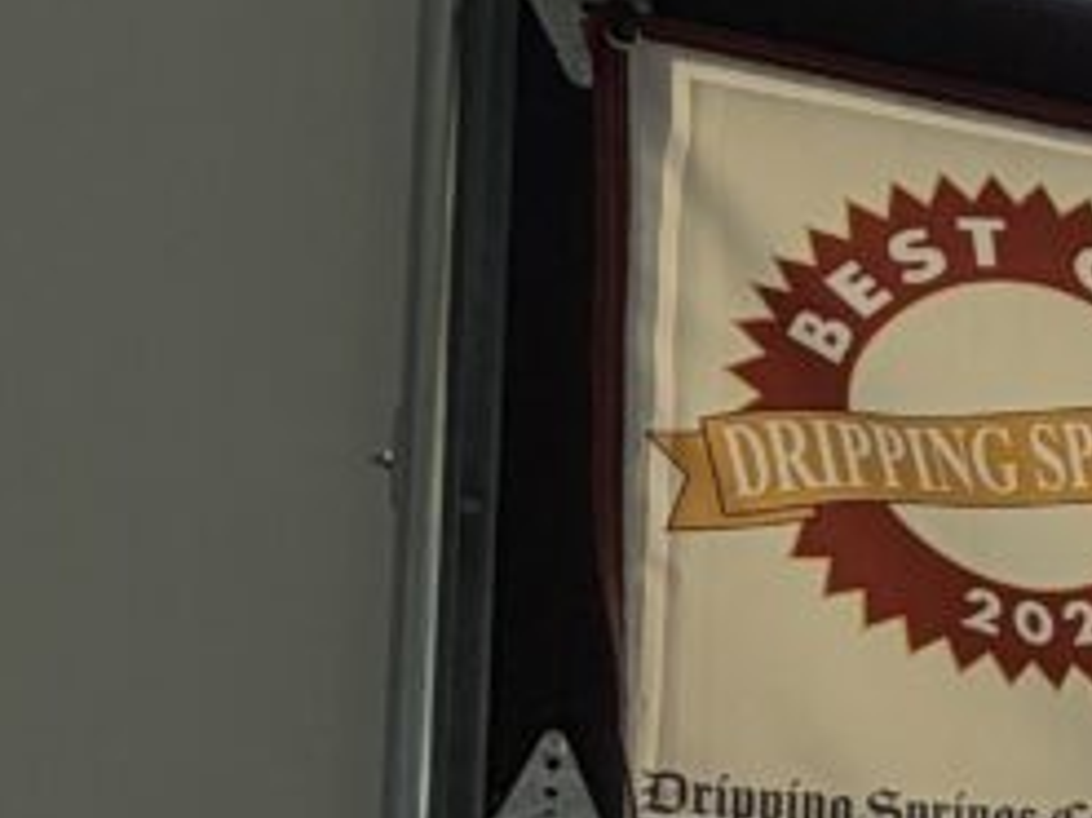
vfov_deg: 18.9
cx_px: 2180
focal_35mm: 58
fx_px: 1829
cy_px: 1503
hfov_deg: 19.3
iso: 20
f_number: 2.2
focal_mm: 2.22
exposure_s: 1/1068
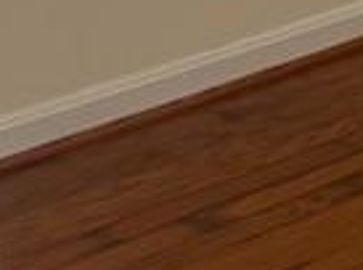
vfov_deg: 7.3
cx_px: 1264
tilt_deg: -11.7
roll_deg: -1.5
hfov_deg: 8.0
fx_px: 2040
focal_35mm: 195
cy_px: -289
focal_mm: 5.96
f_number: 1.6
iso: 125
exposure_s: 1/60
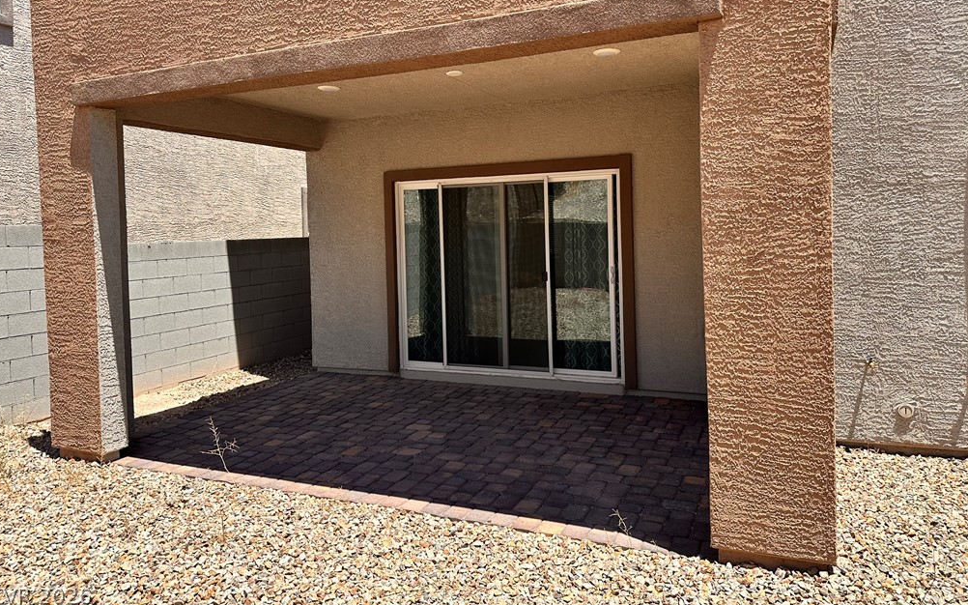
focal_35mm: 26
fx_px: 686
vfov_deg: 47.3
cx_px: 480
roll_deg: +2.0
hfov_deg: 70.4
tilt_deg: -0.7
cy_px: 241
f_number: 1.78
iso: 80
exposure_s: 1/2252
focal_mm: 6.86
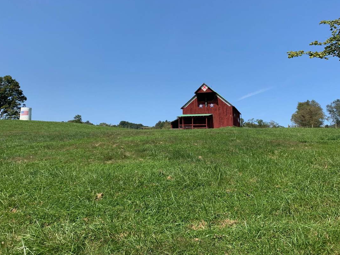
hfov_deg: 58.4
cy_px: 105
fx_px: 304
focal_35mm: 31
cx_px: 175
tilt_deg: +10.0
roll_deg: +0.4
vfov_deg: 45.2
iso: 25
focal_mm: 4.25
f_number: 1.8
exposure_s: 1/2160
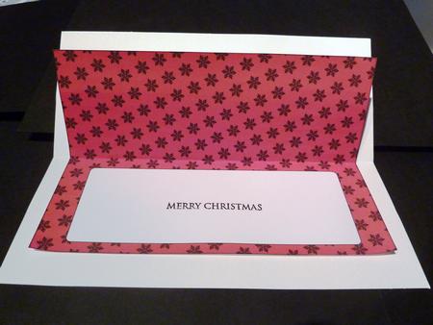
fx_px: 313
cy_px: 162
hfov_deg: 69.4
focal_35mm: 25
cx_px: 216
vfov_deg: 54.9
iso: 400
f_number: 3.3
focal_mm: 4.1
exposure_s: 1/30
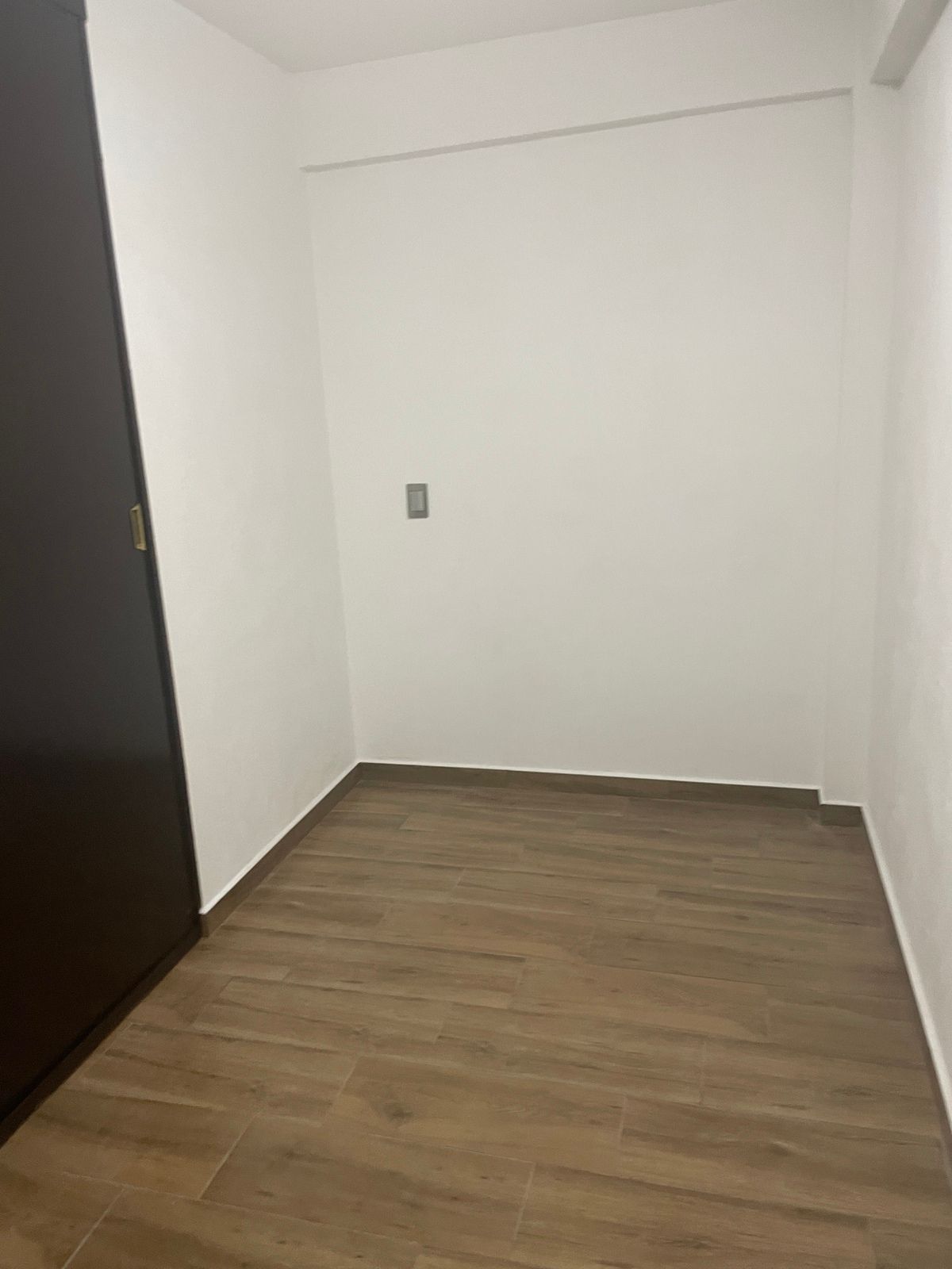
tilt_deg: -12.9
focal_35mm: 26
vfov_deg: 67.3
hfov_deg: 53.1
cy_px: 634
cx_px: 476
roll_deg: +2.6
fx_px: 953
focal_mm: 4.2
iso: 200
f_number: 1.6
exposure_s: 1/60
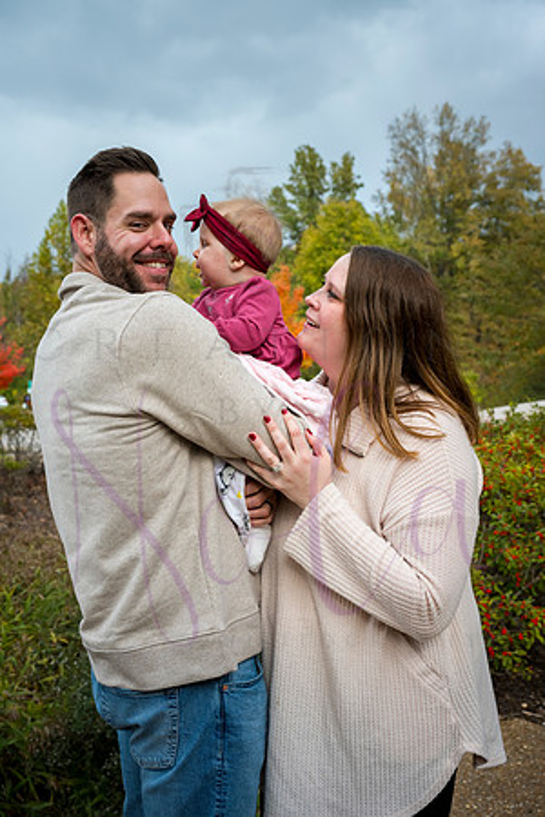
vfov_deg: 50.7
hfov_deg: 35.1
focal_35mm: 38
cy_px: 408
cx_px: 272
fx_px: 863
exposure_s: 1/500
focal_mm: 38
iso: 400
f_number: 5.6
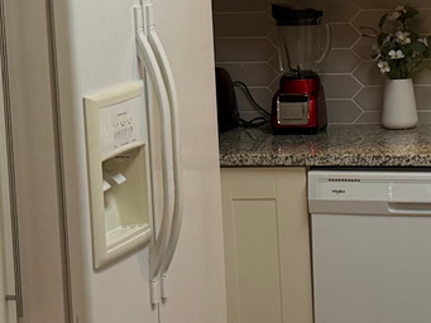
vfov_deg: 10.3
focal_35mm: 144
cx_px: 329
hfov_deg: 13.6
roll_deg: +2.6
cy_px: 120
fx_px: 1794
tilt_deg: -8.2
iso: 200
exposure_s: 1/120
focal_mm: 6.76
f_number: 1.78
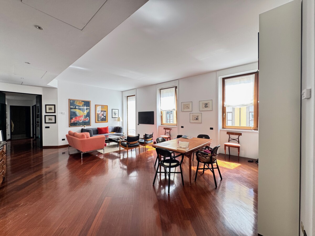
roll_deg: +0.5
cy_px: 118
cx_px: 158
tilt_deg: -0.4
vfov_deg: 85.7
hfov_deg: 102.1
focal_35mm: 14
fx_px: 127
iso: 160
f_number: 2.2
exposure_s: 1/99
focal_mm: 2.22
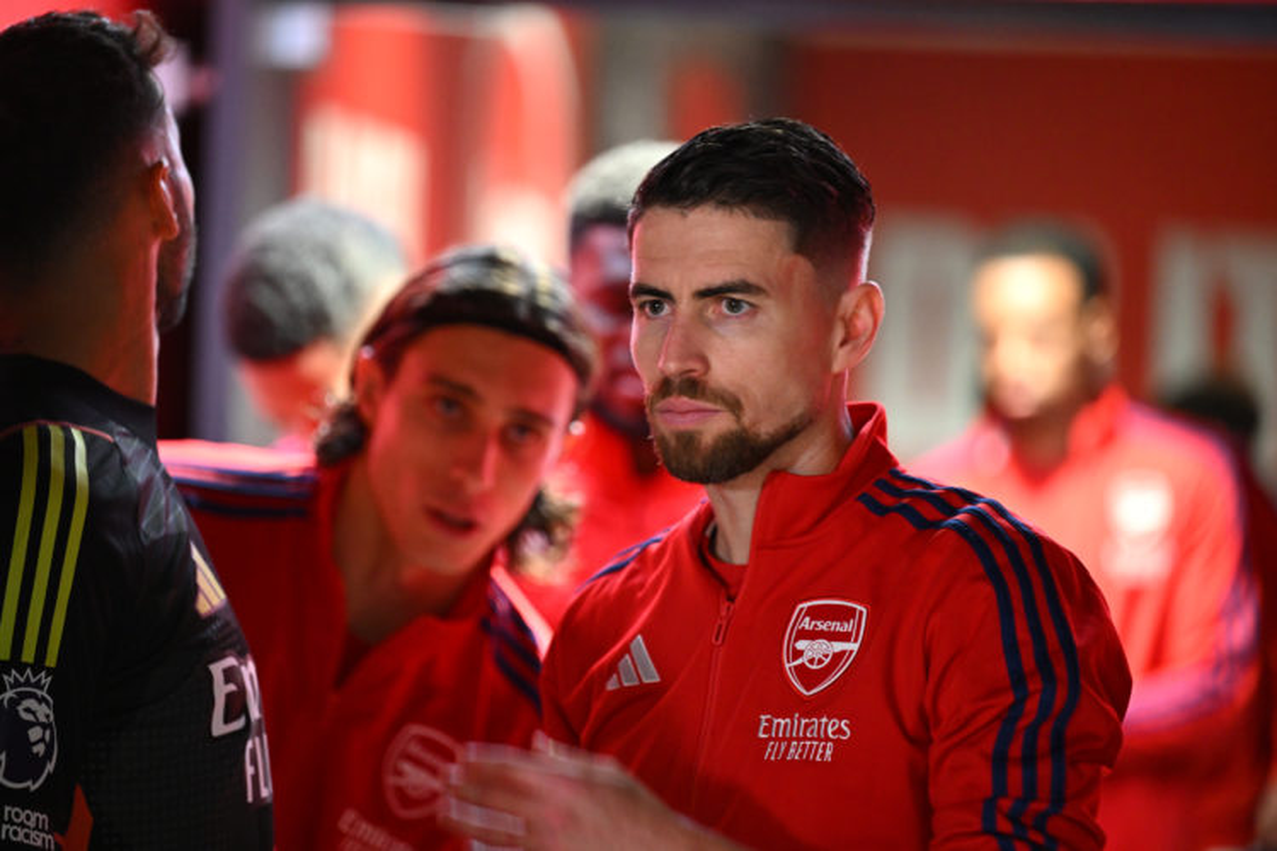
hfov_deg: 11.4
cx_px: 638
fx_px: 6385
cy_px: 426
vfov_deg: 7.6
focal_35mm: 180
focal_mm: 180
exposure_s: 1/160
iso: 4000
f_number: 2.8
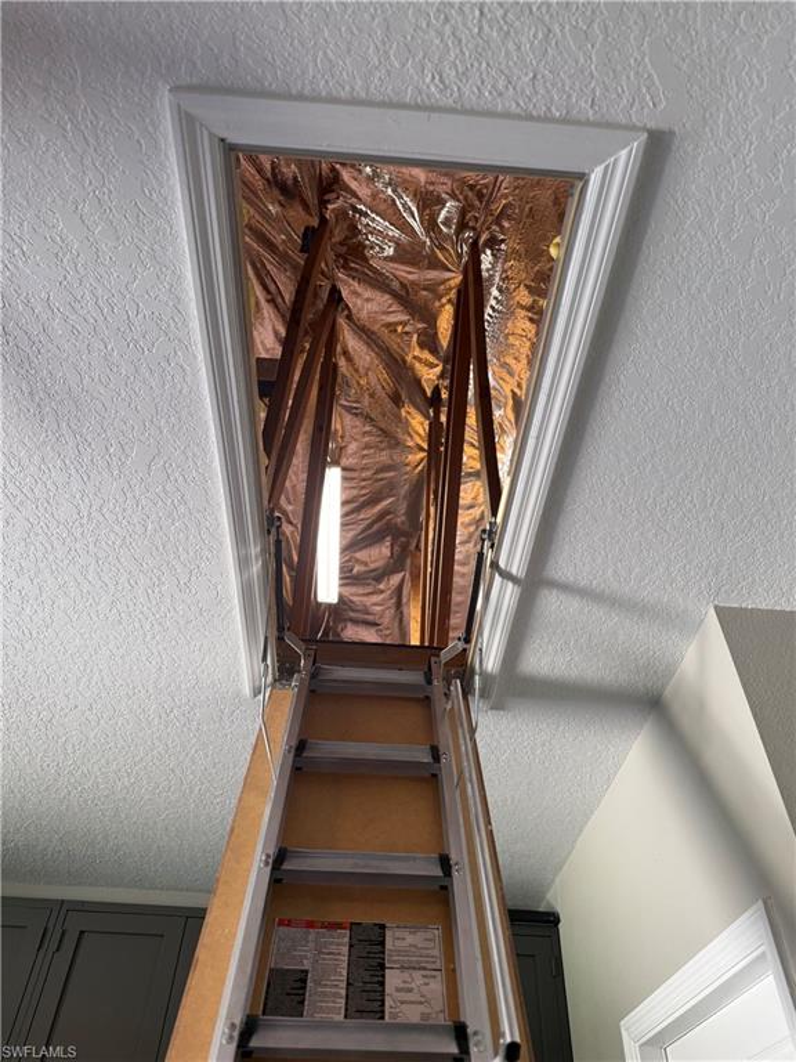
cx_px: 398
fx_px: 736
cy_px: 531
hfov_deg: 56.8
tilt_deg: +46.1
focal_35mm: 24
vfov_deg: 71.6
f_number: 1.78
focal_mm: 6.76
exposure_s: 1/120
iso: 160
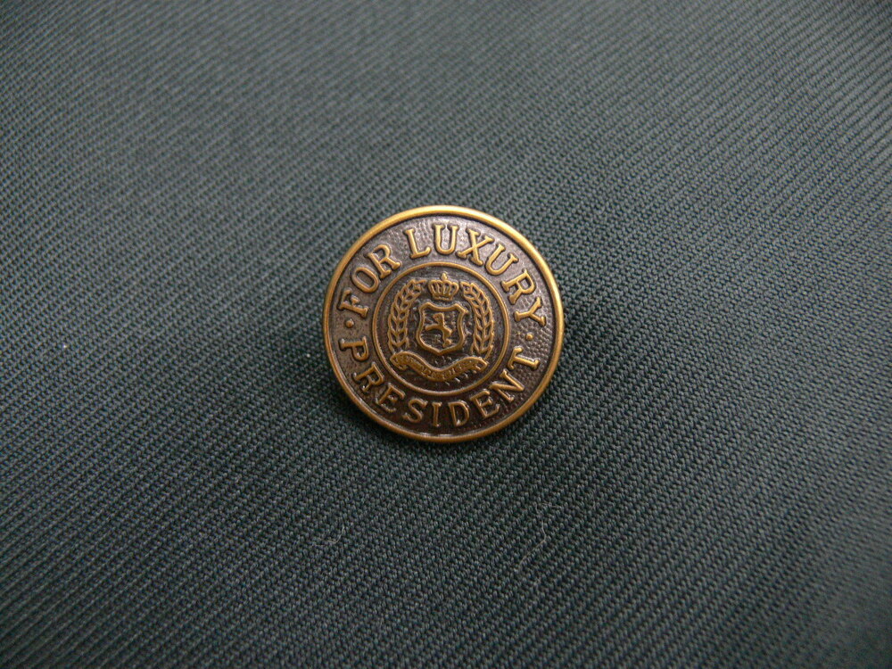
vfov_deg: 40.7
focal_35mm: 35
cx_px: 446
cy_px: 334
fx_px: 902
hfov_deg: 52.6
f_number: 2.8
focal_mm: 7.4
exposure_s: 1/10
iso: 200
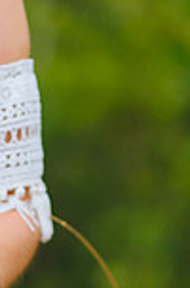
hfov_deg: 5.4
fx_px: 2020
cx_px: 16
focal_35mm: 254
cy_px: 406
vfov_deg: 8.0
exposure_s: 1/1000
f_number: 2
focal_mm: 85
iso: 320
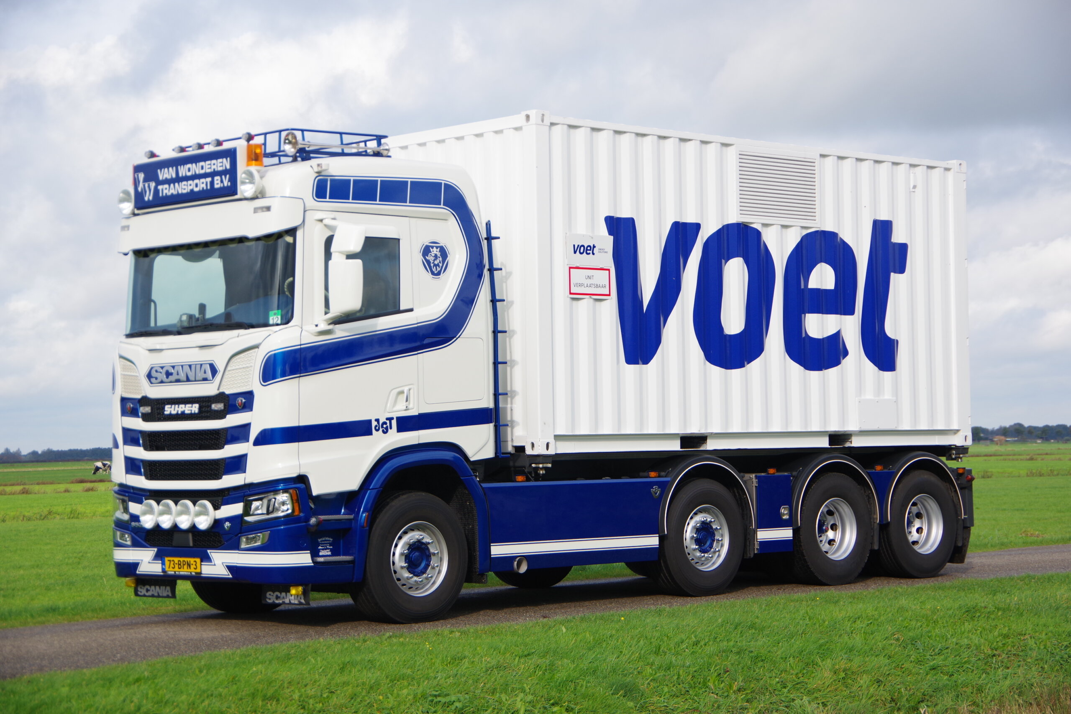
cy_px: 357
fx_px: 2142
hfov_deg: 28.1
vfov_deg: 18.9
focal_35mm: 72
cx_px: 536
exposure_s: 1/500
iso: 200
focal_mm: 48
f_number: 4.5
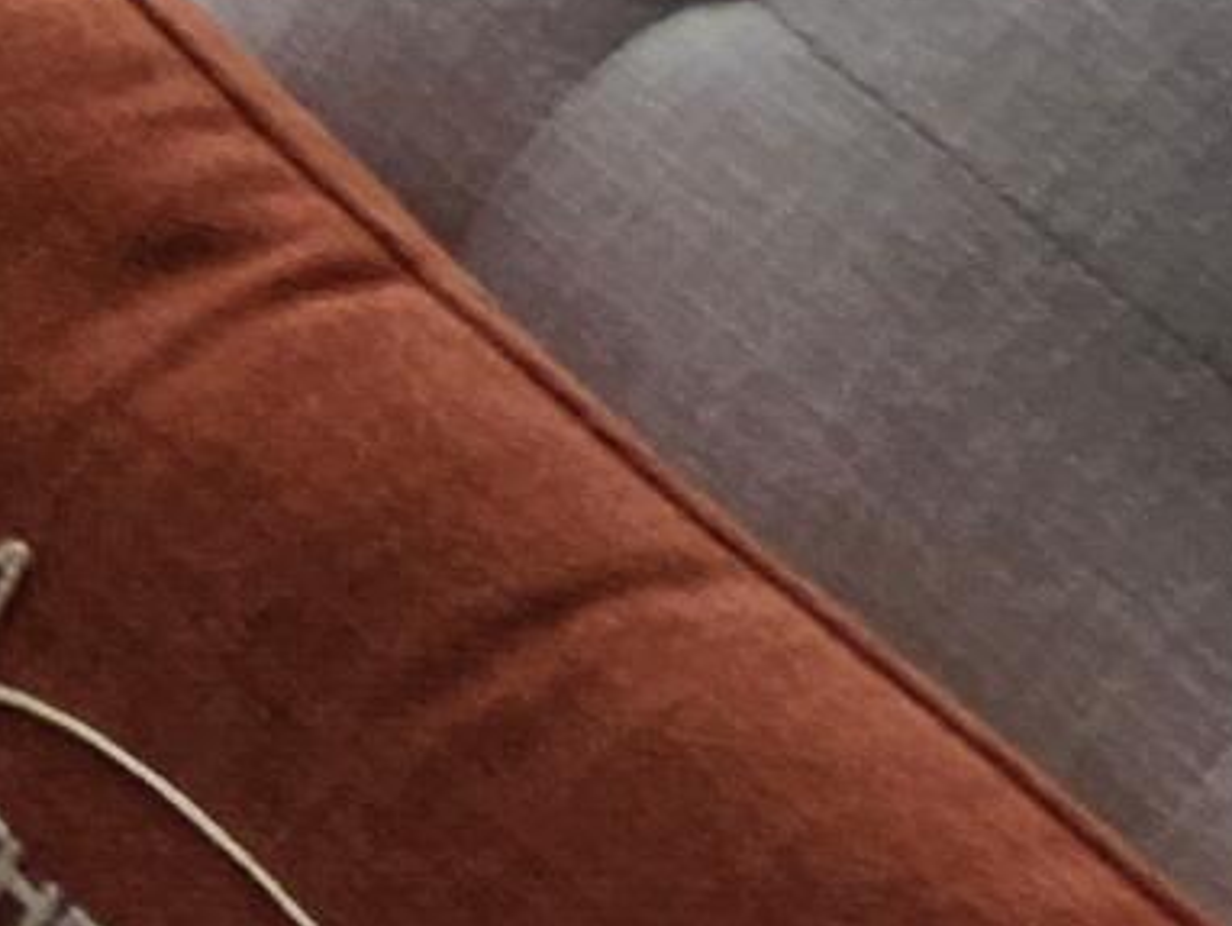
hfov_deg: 9.8
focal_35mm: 102
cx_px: -3019
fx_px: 3633
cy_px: -1839
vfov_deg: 10.4
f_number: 2.2
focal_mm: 1.74
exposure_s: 1/414
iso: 40
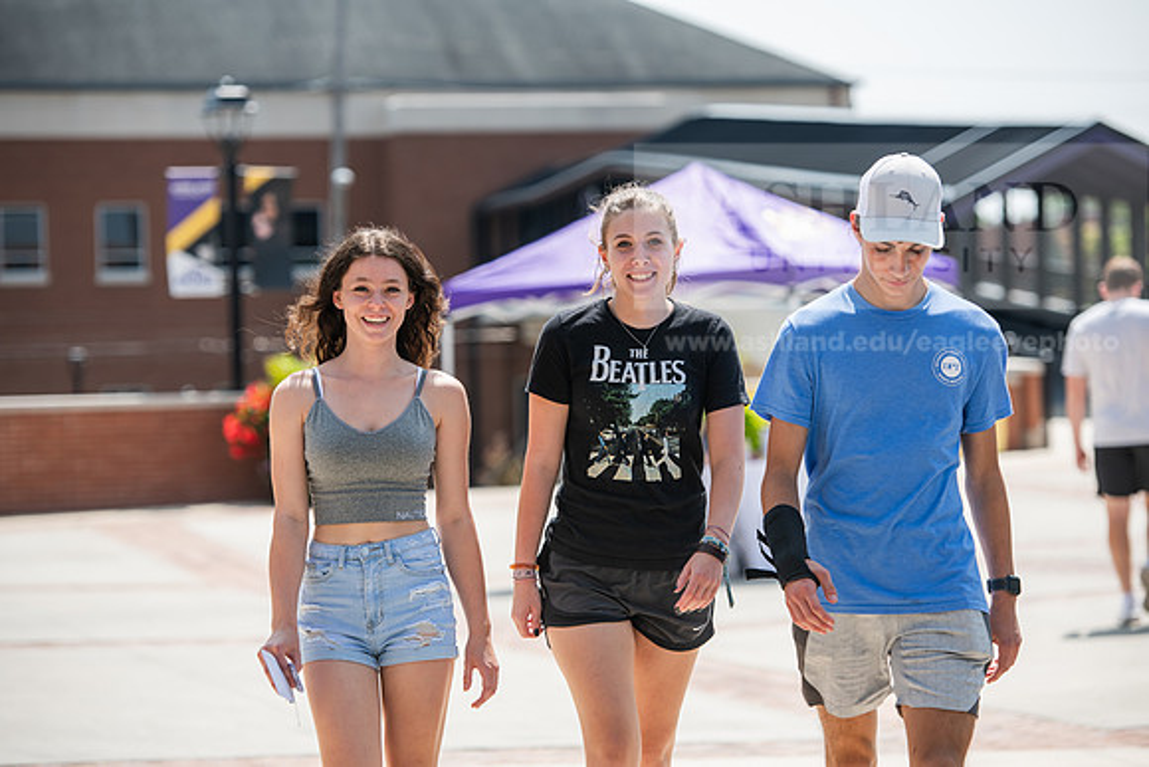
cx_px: 574
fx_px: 4150
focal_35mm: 130
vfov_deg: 10.6
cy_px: 384
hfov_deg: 15.8
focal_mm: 130
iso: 64
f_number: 4
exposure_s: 1/400
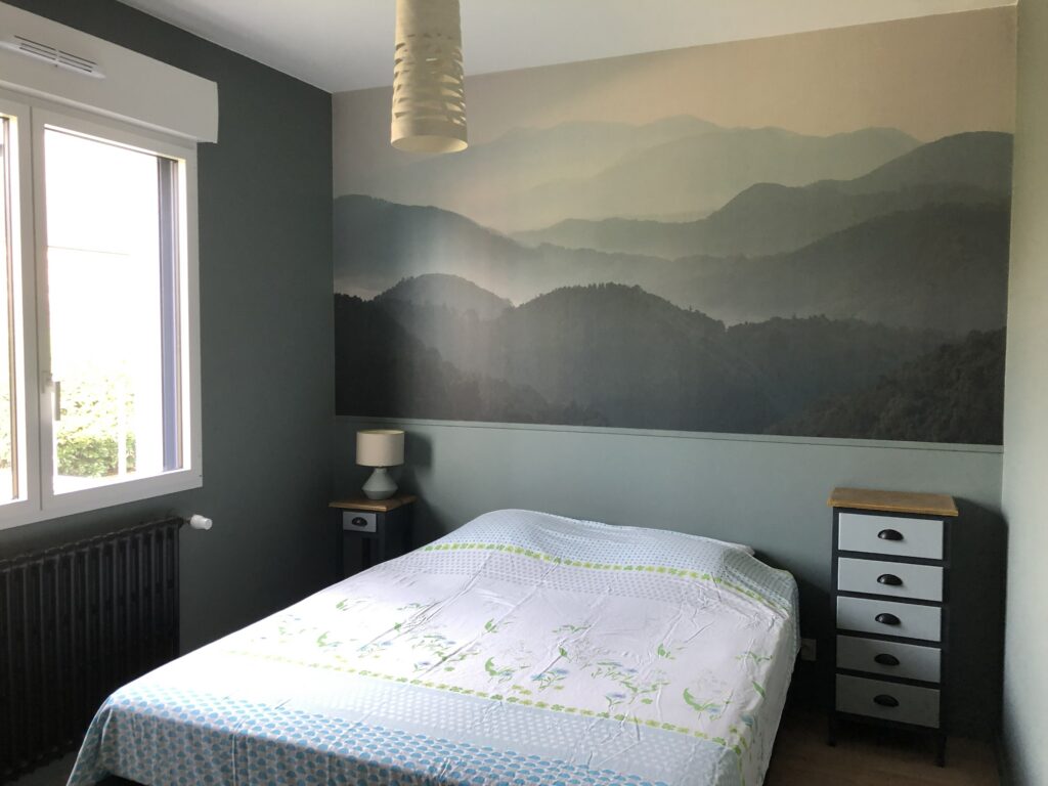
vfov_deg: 49.7
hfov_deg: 63.4
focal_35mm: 28
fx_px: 848
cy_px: 393
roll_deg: -0.1
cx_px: 524
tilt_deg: -3.1
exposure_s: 1/30
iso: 40
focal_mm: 4
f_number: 1.8
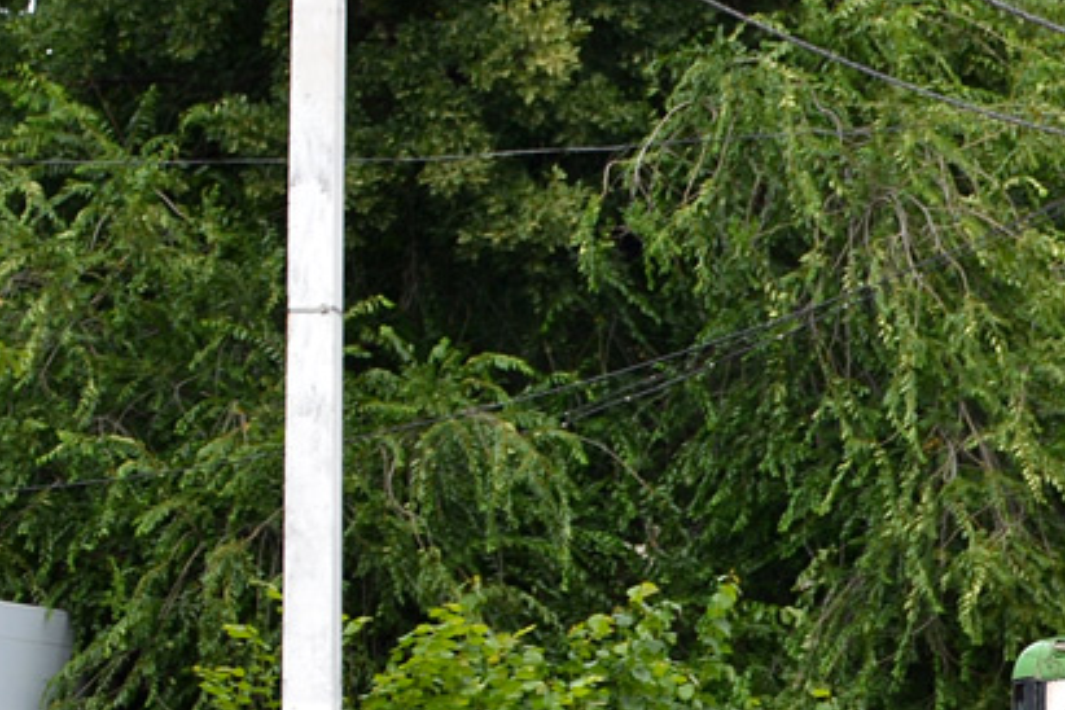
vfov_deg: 4.2
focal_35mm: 328
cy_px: 713
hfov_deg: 6.2
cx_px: 1399
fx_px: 9716
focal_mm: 75
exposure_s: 1/320
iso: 110
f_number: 5.6
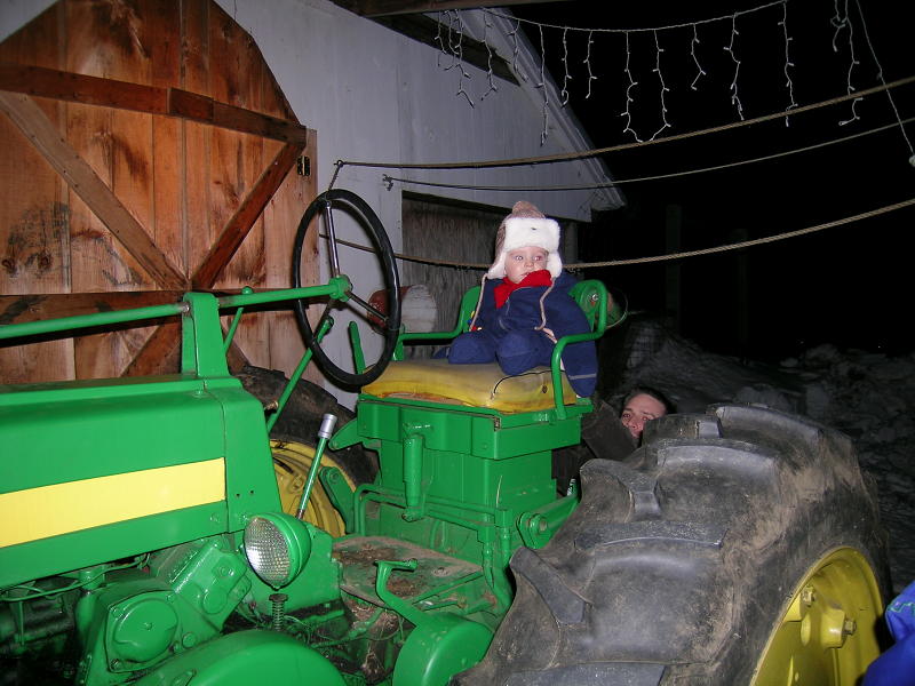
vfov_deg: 49.7
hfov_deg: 63.4
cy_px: 343
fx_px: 740
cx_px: 458
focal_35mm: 28
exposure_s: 1/60.1
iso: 51
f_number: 2.8
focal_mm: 5.8
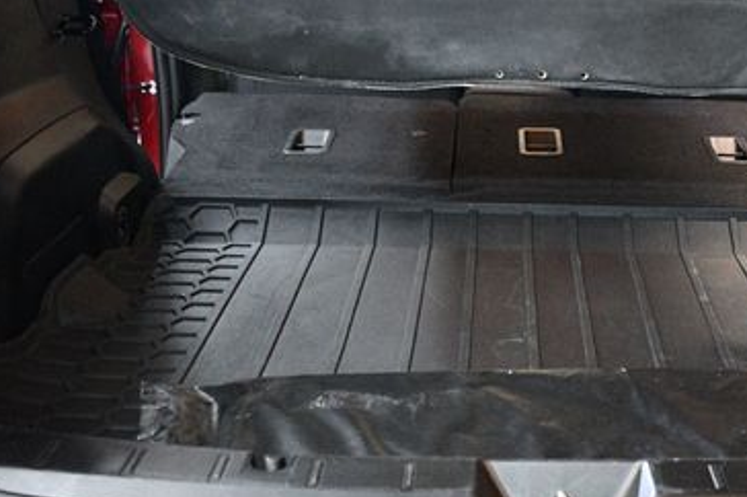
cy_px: 271
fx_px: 1202
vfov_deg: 23.3
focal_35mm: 58
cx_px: 548
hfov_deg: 33.9
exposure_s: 1/60
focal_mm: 22
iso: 5000
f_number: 3.5
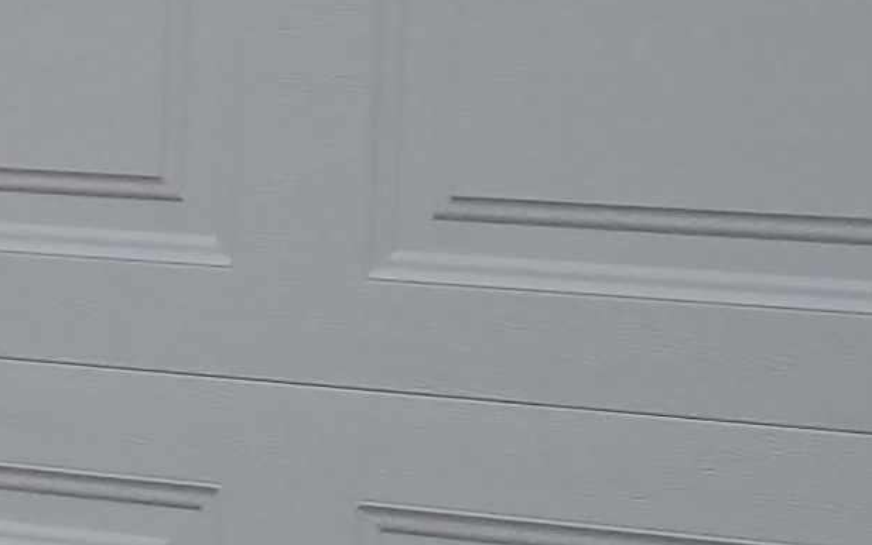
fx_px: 4279
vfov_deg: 7.3
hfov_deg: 11.4
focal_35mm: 180
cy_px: 117
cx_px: -117
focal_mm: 4.2
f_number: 1.7
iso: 80
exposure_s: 1/120
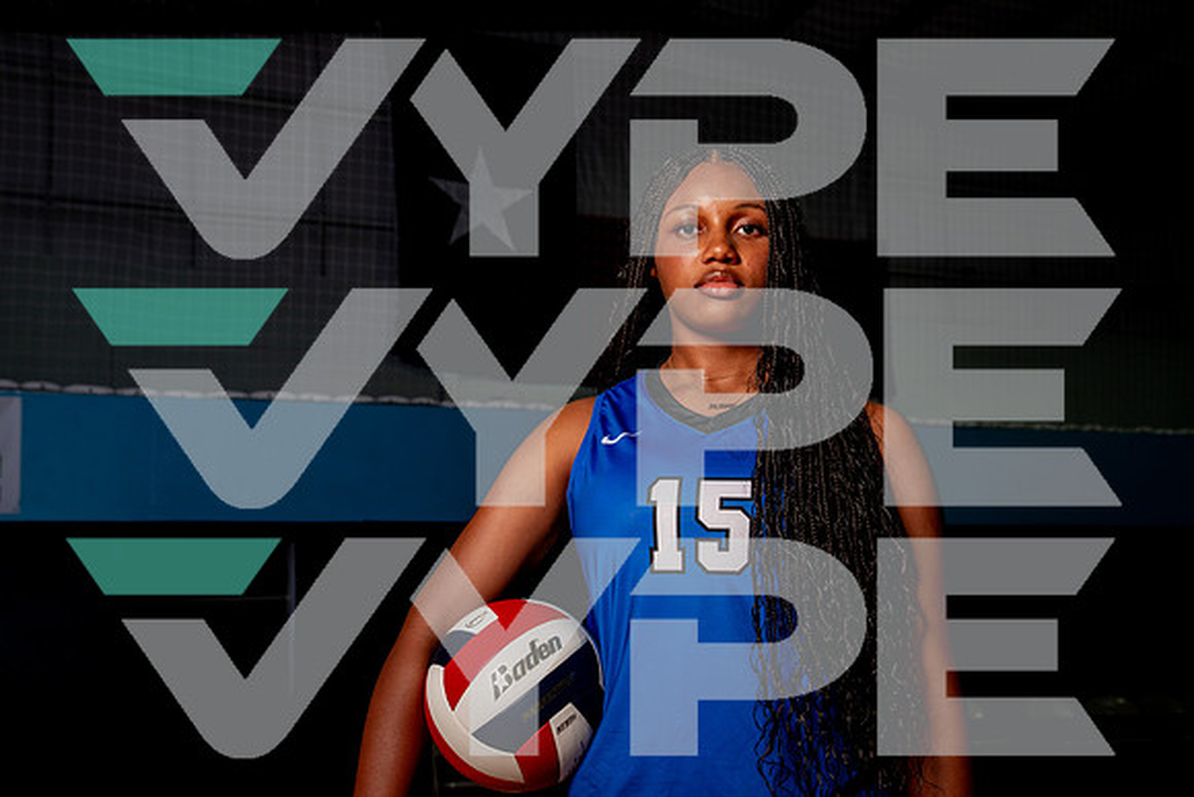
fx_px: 1352
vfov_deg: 32.8
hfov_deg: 47.6
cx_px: 597
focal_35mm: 41
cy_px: 398
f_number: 5.6
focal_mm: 39
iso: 250
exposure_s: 1/250
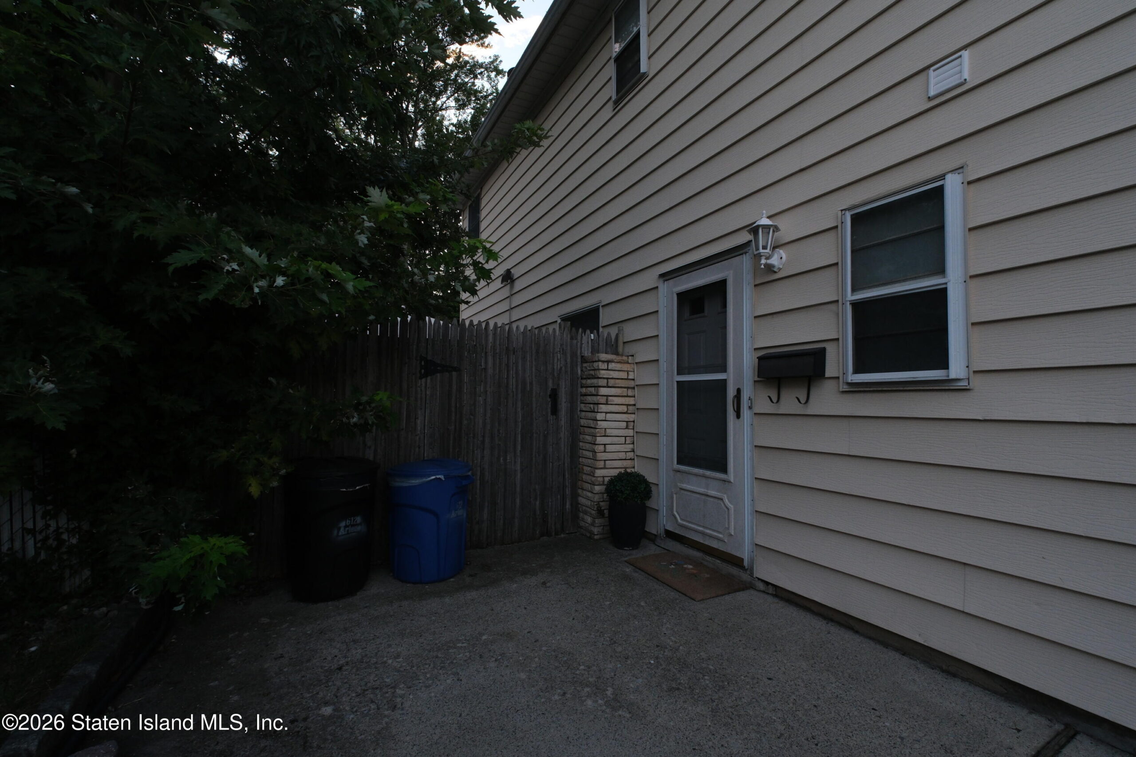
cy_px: 378
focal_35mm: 15
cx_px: 568
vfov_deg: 77.3
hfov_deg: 100.4
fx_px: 473
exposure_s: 1/60
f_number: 8
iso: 1250
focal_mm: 10
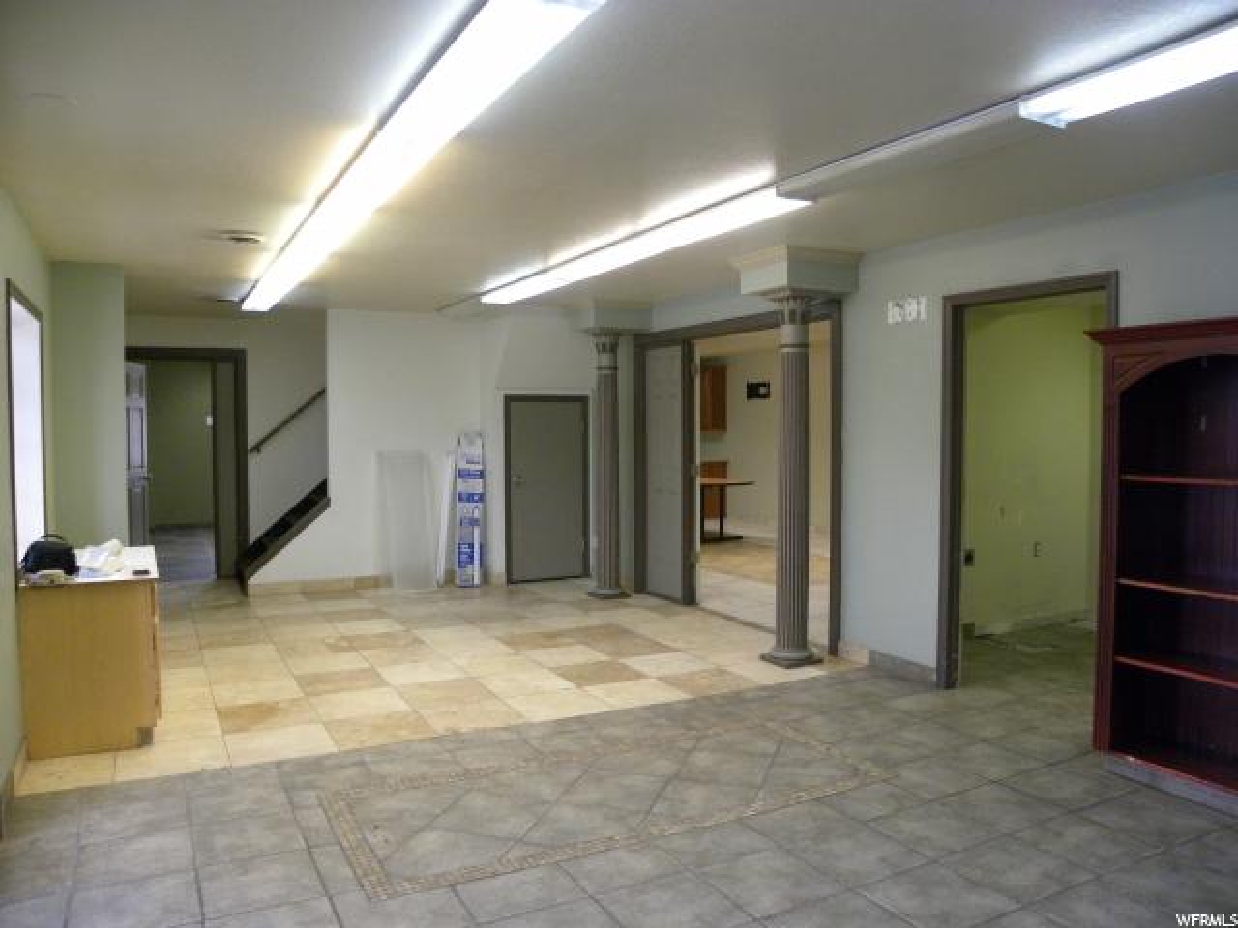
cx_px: 619
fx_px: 930
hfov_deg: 67.3
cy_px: 464
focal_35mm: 26
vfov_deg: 53.1
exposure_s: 1/68.5
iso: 360
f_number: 2.8
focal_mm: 4.6
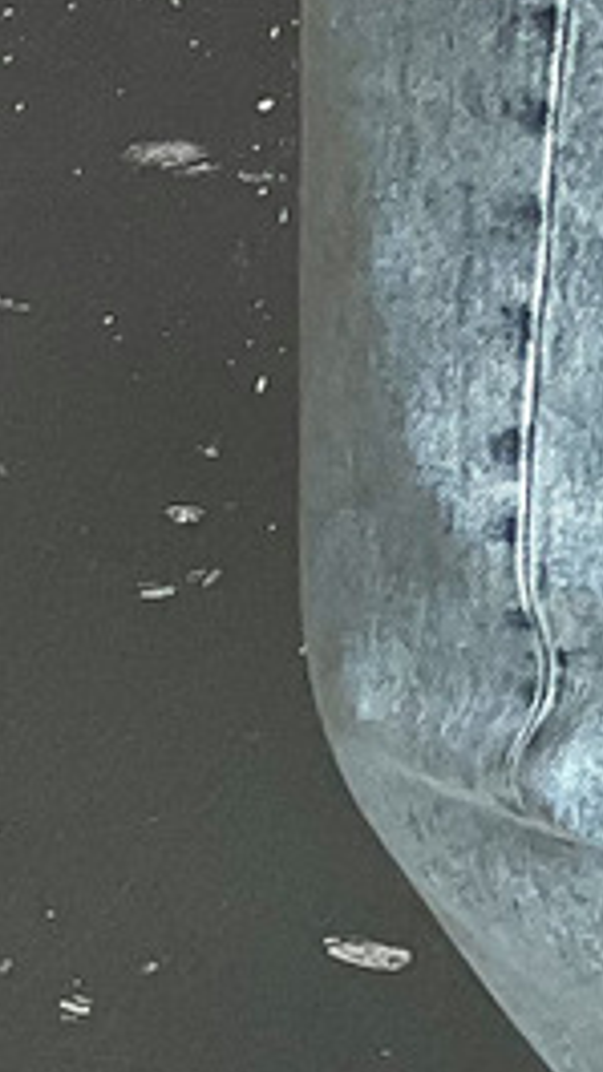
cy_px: -999
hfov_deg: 6.2
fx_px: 5431
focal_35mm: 191
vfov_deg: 10.5
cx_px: 1291
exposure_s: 1/60
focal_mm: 3
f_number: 1.8
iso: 64
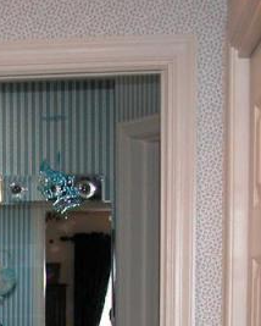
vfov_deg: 13.9
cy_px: 464
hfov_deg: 11.4
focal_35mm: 131
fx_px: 1263
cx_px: -110
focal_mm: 8.9
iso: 200
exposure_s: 1/60
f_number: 2.8
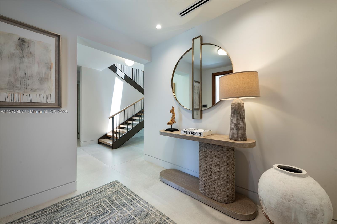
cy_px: 112
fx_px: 131
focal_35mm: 14
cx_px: 168
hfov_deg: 104.2
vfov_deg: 81.2
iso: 100
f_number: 10
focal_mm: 14
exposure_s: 1/8
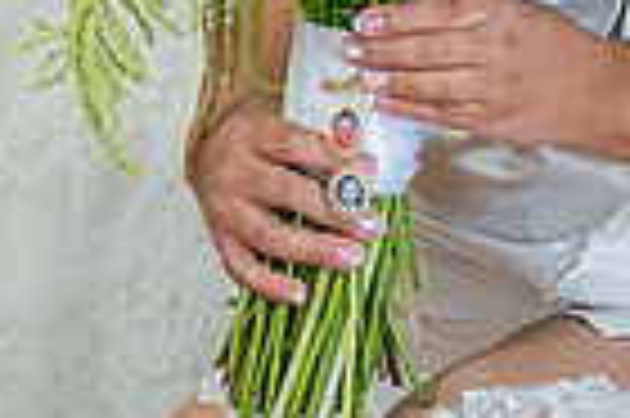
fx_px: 4213
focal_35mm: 241
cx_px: 567
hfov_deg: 8.5
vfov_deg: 5.6
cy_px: -357
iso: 640
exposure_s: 1/125
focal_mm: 58
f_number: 3.5
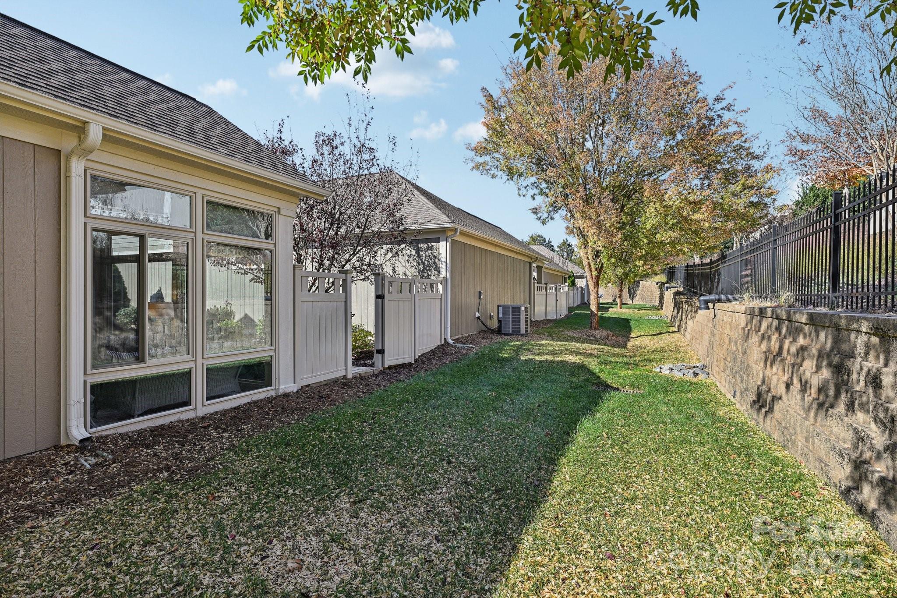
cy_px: 299
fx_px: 448
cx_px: 448
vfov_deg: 67.4
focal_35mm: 18
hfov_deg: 90.0
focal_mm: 18
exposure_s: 1/100
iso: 100
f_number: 8
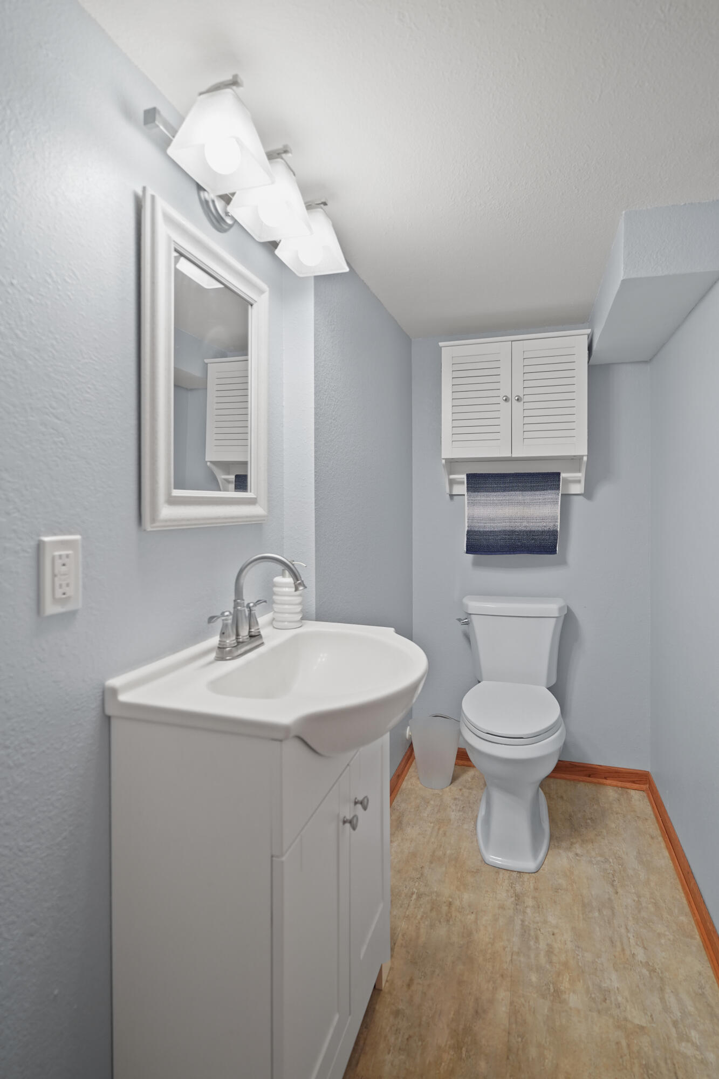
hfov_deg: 70.4
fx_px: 509
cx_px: 360
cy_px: 540
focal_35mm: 17
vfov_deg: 93.3
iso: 400
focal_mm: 17
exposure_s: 1/4
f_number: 2.8
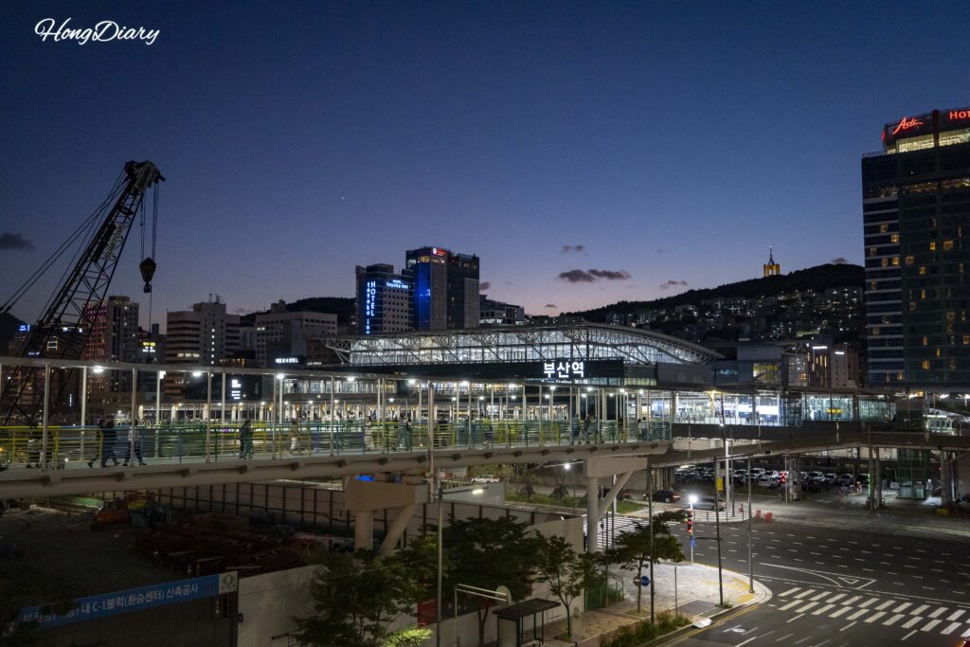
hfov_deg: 55.8
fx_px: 916
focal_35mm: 34
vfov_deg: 38.9
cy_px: 324
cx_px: 485
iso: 8000
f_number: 4.5
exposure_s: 1/160
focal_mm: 34
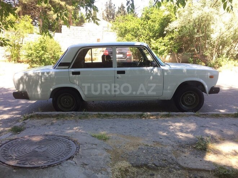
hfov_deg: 61.7
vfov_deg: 48.2
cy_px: 89
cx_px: 119
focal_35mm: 29
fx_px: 199
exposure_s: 1/228
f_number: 2.2
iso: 32
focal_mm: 4.15
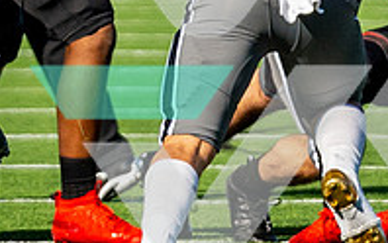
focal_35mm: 1621
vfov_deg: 0.8
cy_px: -187
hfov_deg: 1.3
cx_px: 308
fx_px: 17151
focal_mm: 200
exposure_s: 1/3200
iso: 400
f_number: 3.2
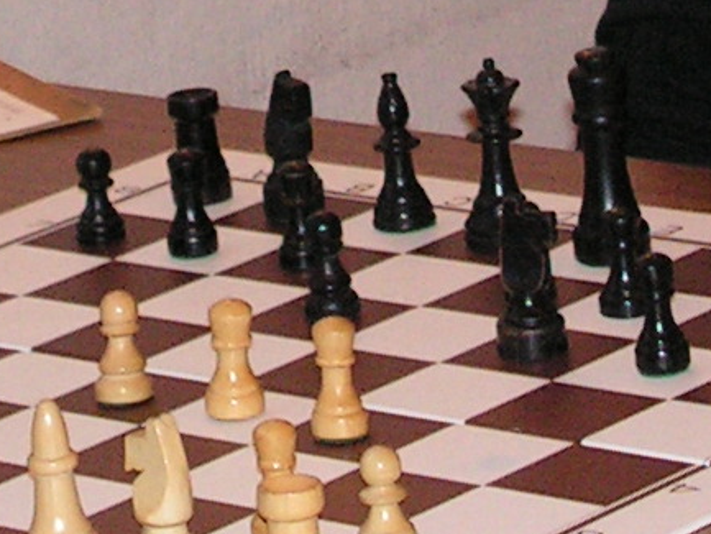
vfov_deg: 5.2
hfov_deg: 7.1
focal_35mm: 279
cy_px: -504
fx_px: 5732
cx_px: 215
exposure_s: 1/60
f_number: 3.3
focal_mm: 9.9
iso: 200
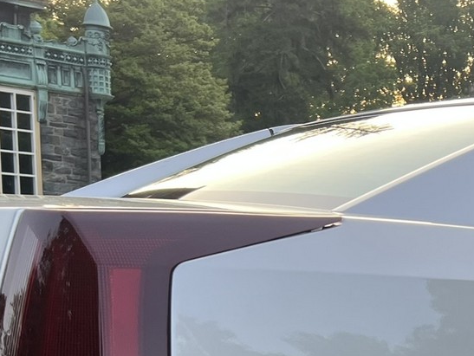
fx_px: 1041
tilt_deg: -13.7
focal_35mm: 76
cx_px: 512
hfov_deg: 24.1
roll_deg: -1.5
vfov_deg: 18.1
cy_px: 468
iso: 40
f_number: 1.5
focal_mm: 5.7
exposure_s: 1/121
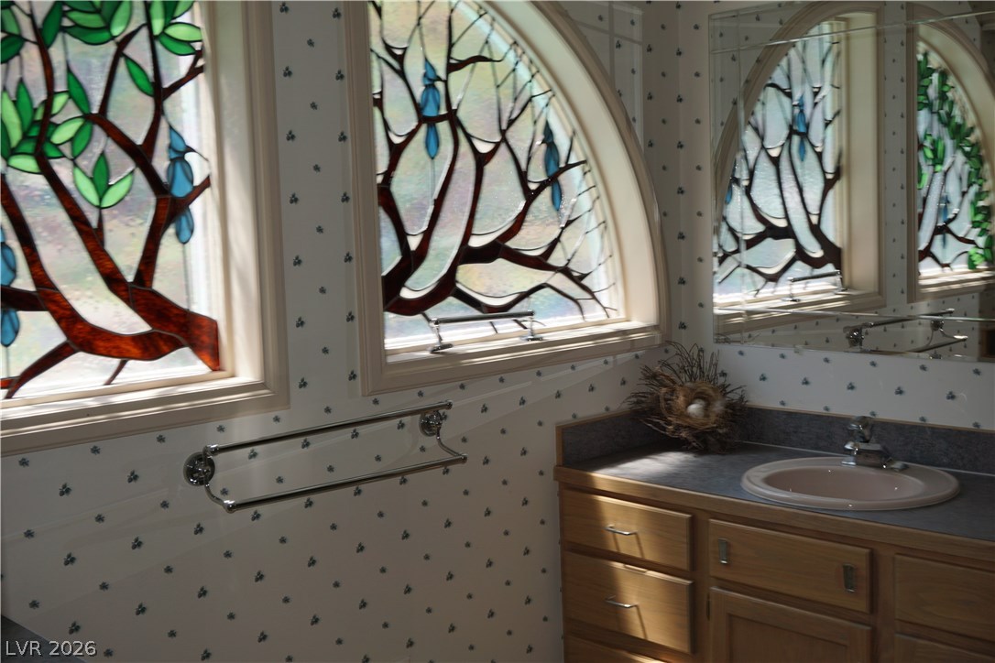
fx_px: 1161
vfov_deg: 31.9
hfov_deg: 46.4
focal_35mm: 42
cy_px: 332
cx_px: 498
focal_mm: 28
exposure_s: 1/80
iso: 100
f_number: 6.3
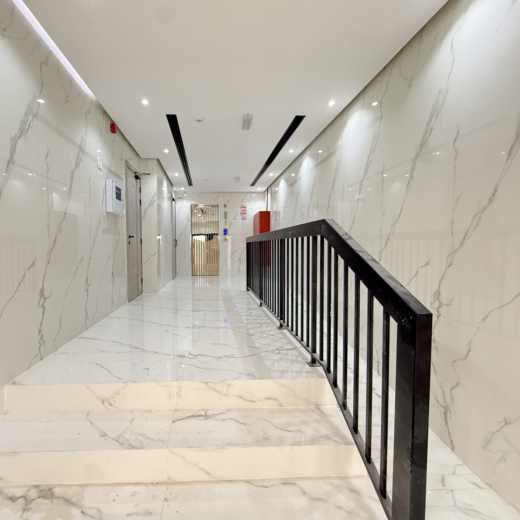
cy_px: 260
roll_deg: +0.2
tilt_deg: -2.8
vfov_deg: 84.0
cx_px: 220
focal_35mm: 17
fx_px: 289
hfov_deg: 83.4
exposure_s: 1/50
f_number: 2.2
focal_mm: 2.22
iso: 400
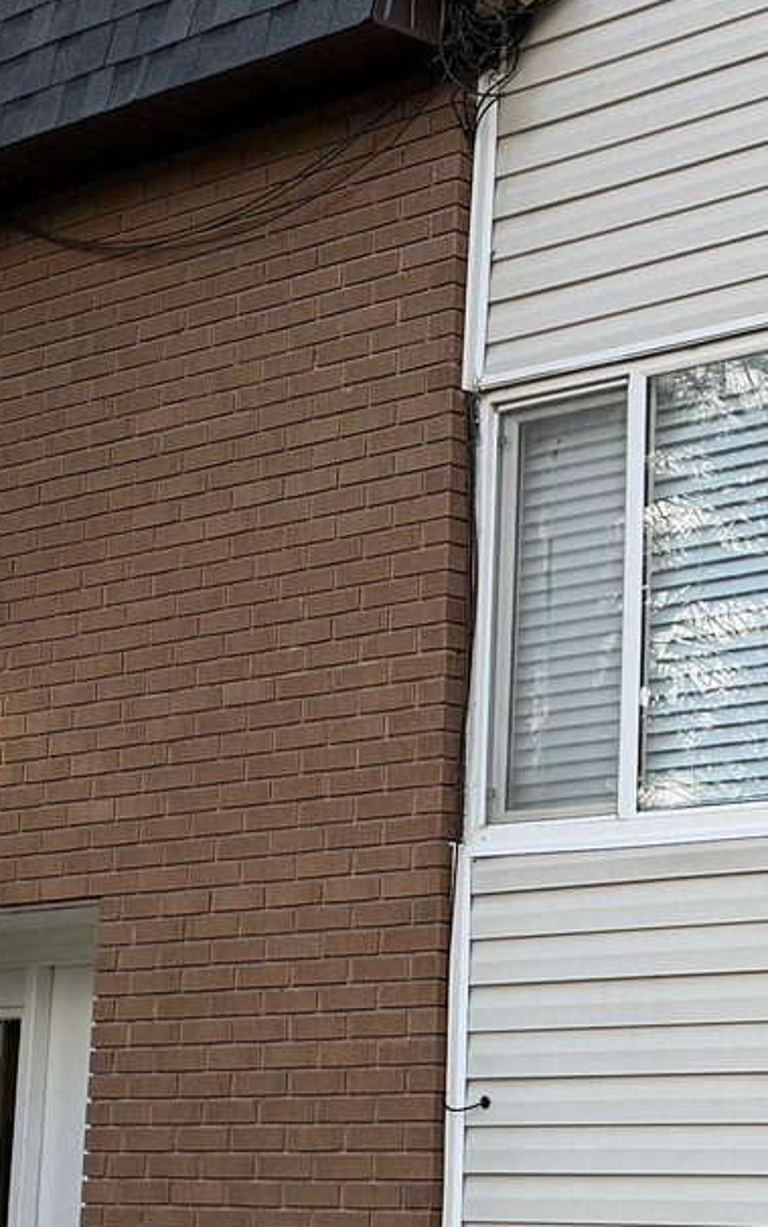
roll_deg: -1.0
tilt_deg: +11.0
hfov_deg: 15.1
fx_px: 2879
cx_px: 655
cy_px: 620
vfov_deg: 24.1
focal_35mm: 86
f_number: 1.78
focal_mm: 6.76
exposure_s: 1/497
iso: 100
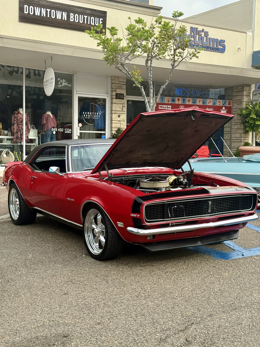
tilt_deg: -3.5
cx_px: 130
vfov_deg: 39.7
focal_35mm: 48
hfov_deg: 30.3
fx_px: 481
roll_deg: -0.9
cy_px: 174
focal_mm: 6.76
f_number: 1.78
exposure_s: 1/819
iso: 80
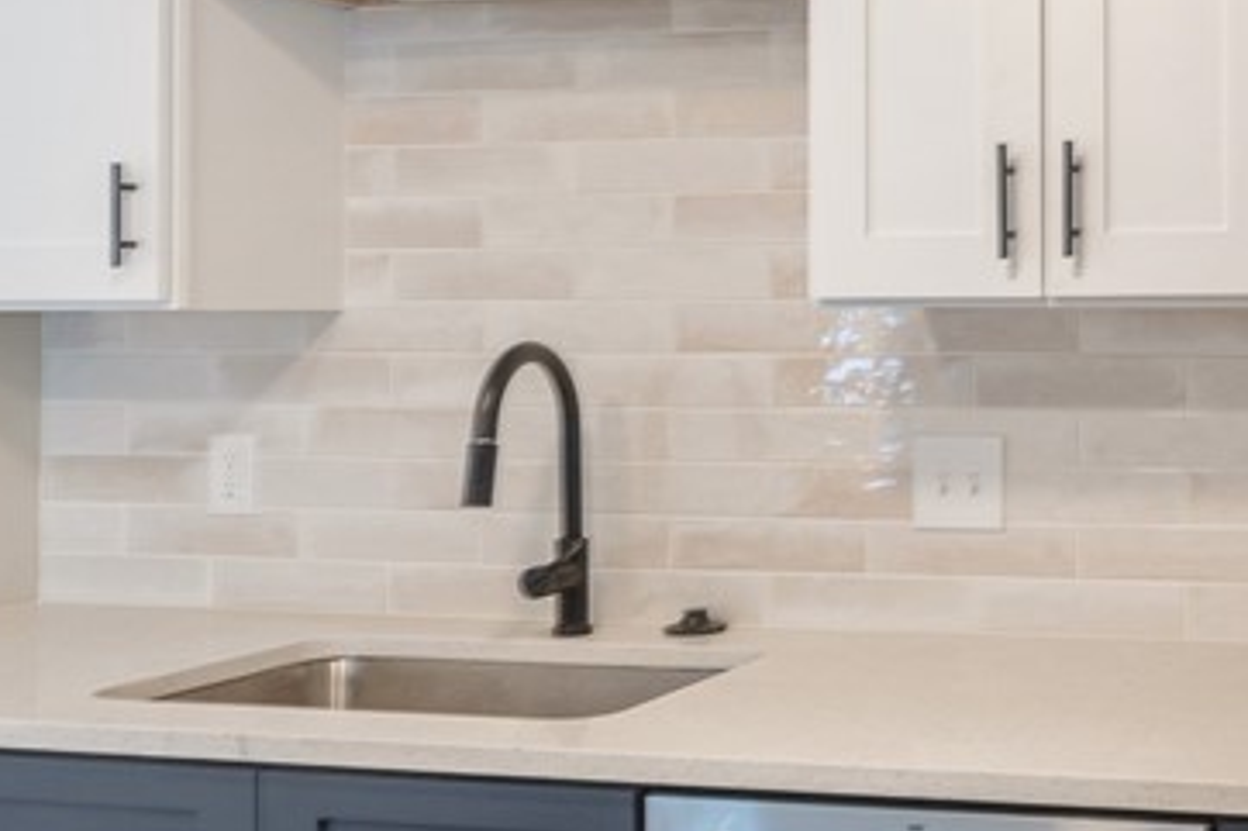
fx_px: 1559
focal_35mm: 45
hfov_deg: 37.0
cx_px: 1362
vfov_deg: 29.5
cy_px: 234
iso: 100
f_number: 8
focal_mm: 10
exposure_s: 1/1.25
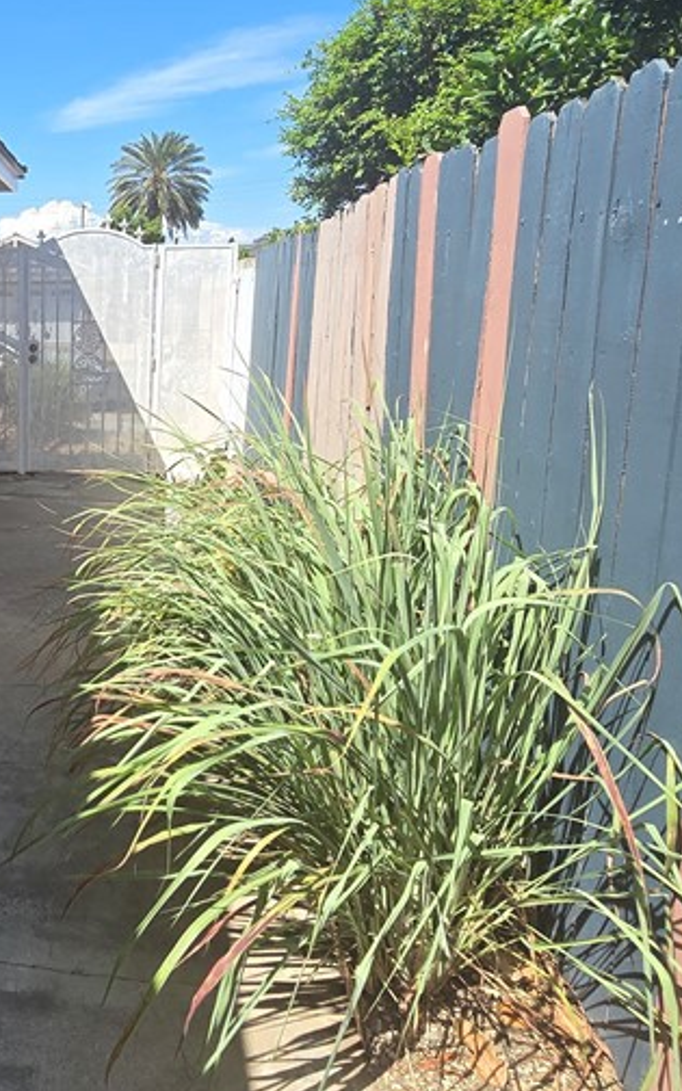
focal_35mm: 28
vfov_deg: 66.4
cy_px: 507
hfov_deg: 37.3
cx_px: -69
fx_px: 833
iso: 80
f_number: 2.2
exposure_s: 1/2000
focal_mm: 2.2
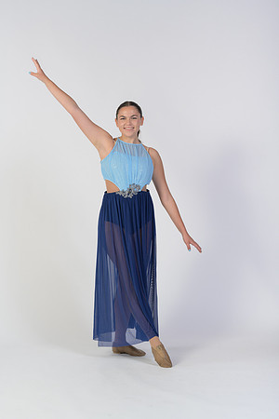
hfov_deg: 15.4
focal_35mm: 89
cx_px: 140
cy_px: 210
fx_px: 1035
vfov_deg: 22.9
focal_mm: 89
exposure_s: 1/160
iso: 400
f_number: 7.1
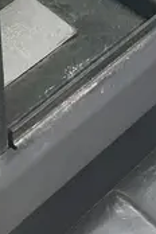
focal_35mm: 123
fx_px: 799
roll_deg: +3.5
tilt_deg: -33.1
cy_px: -143
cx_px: -32
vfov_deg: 15.1
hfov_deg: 10.9
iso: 80
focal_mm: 3.99
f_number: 1.8
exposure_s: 1/121
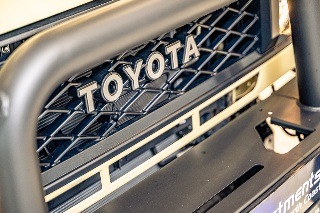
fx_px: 667
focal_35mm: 75
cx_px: 160
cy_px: 106
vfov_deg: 18.2
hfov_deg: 27.0
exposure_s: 1/160
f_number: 2.8
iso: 1250
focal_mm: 75
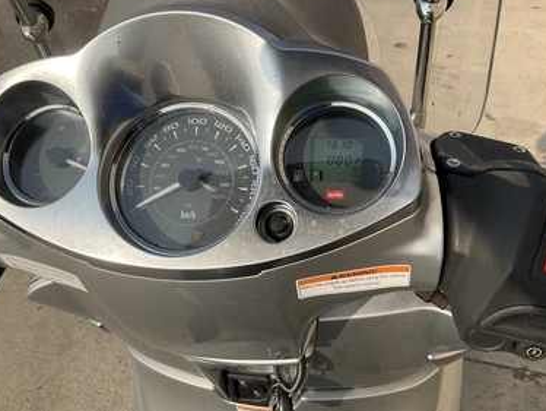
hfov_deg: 58.3
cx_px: 273
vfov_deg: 45.5
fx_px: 489
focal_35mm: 31
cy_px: 196
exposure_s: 1/1675
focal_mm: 3
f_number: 1.8
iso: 25
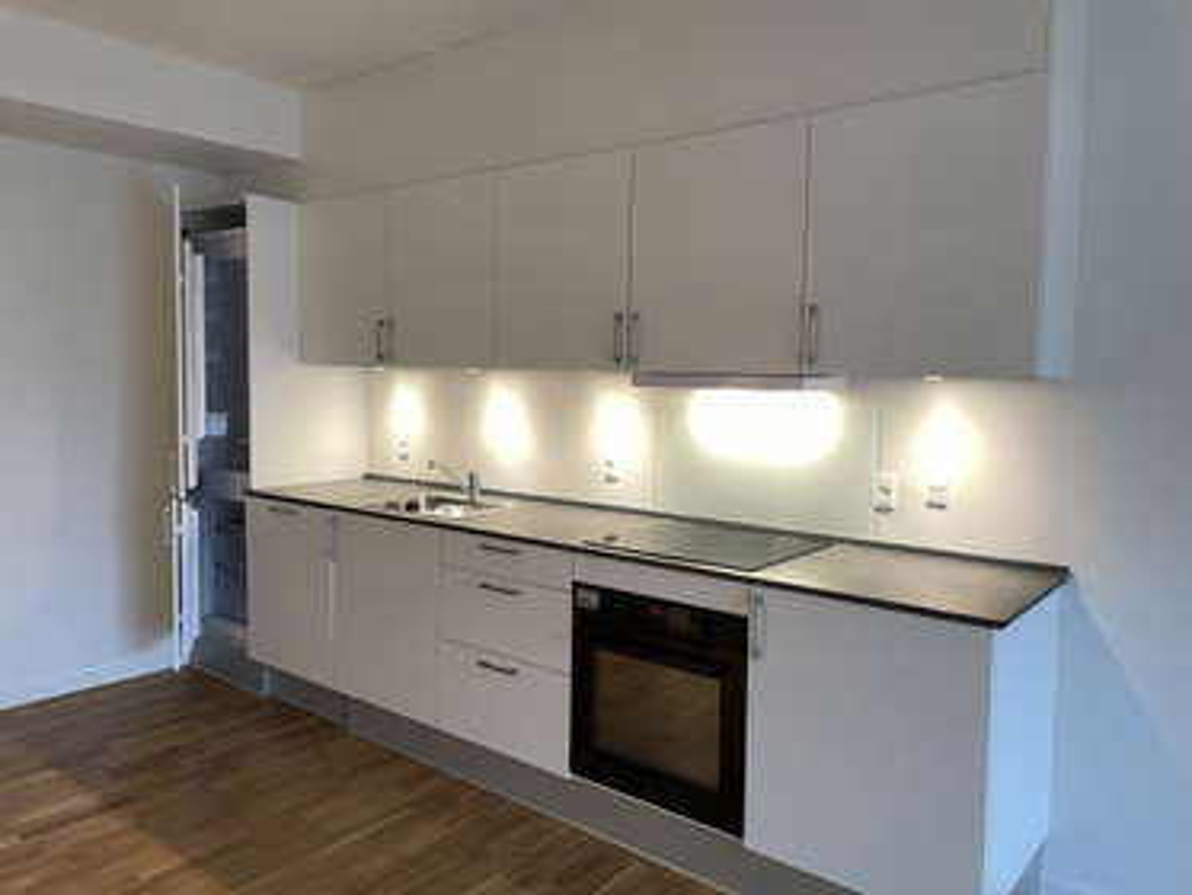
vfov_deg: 53.1
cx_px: 596
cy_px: 448
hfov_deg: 67.3
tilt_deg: -3.5
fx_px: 896
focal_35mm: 26
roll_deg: -1.0
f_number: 1.6
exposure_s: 1/50
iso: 100
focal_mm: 4.2
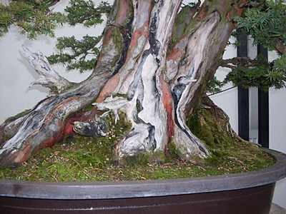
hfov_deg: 49.0
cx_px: 143
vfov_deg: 37.7
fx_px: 314
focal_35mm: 38
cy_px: 107
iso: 100
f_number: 2.8
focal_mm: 6.3
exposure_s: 1/45
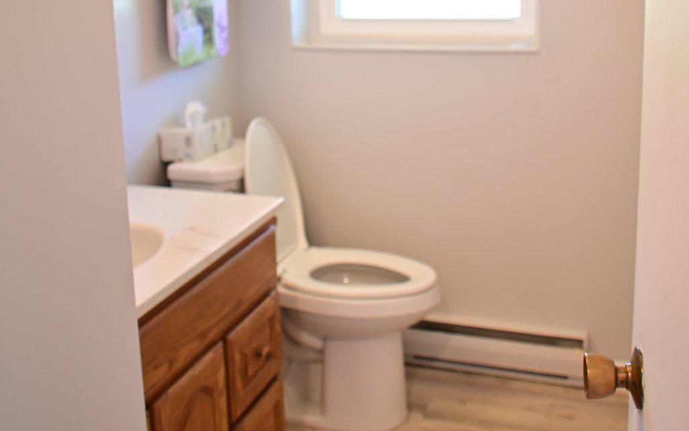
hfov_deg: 43.5
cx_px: 344
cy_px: 84
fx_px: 864
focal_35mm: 46
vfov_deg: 27.4
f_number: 3.2
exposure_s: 1/50
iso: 400
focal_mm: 20
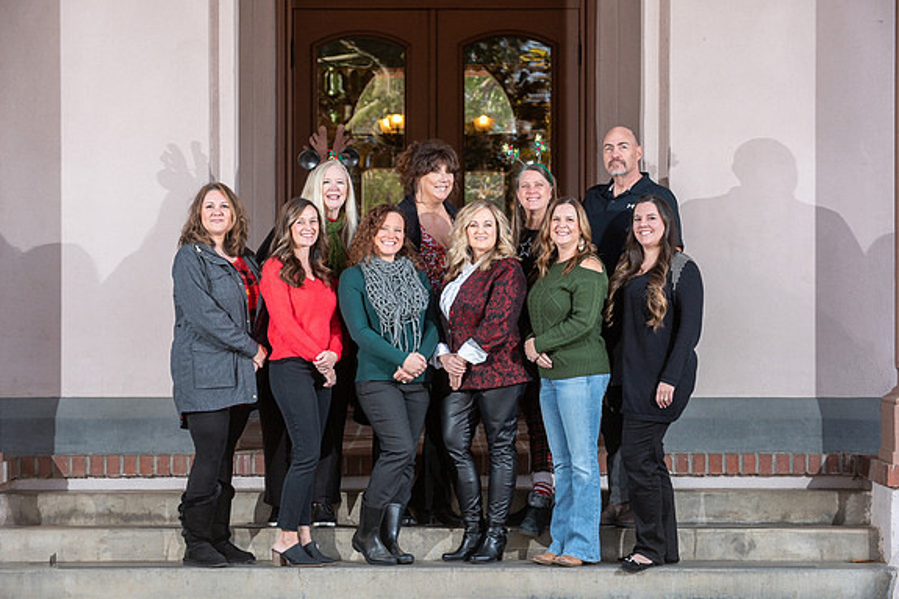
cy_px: 301
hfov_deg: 16.7
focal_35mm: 123
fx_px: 3071
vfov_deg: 11.1
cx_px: 450
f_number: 6.3
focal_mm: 120
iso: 640
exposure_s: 1/200
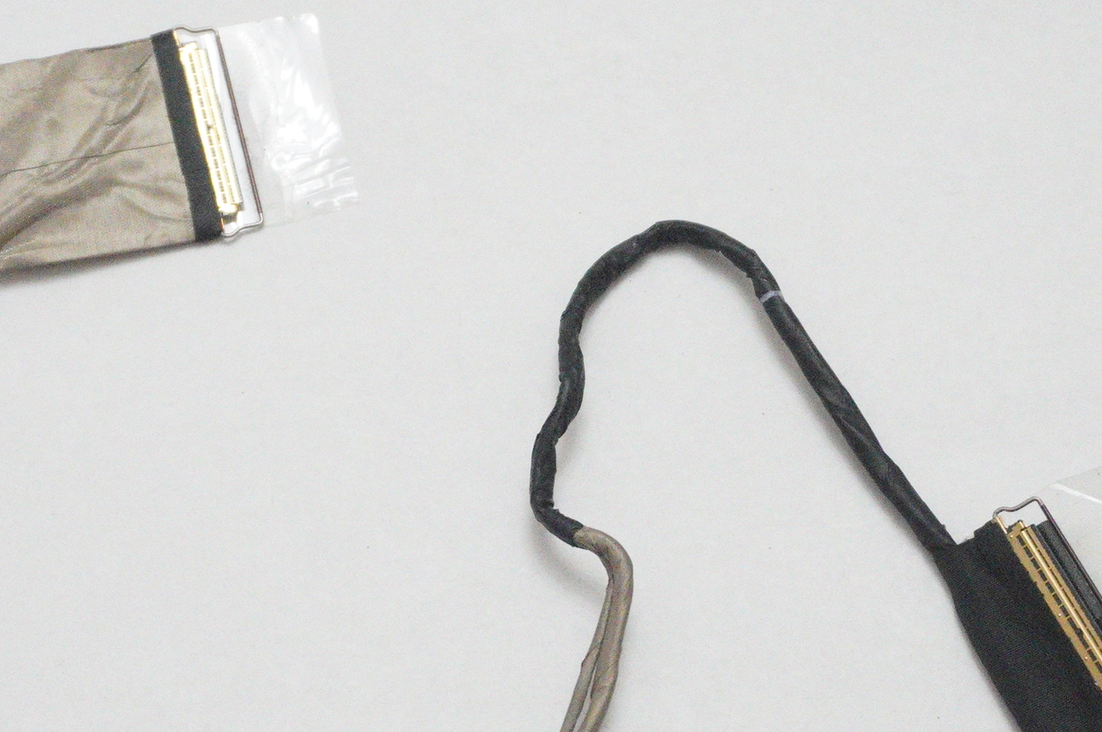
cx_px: 490
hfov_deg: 23.9
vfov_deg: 16.0
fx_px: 2599
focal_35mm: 85
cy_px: 520
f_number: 5.6
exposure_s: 1/200
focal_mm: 29
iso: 12800
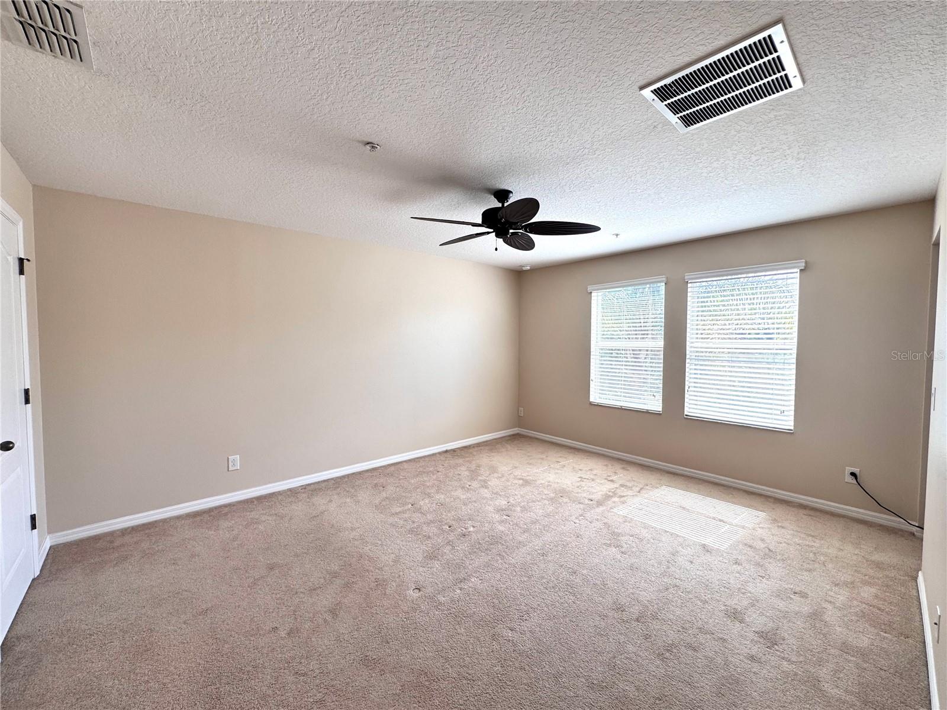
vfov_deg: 85.7
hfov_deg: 102.1
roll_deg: -0.1
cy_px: 355
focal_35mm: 14
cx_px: 474
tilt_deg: -2.8
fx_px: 383
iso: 40
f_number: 2.2
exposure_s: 1/186
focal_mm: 2.22
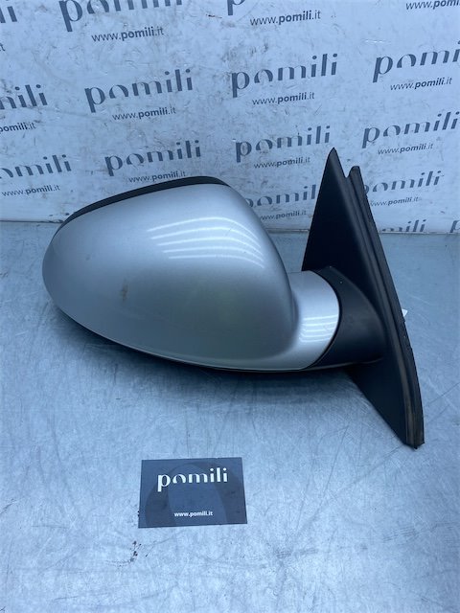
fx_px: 461
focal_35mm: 26
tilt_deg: -49.5
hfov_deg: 53.1
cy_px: 306
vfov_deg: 67.3
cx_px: 230
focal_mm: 4.25
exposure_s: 1/1082
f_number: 1.8
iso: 32
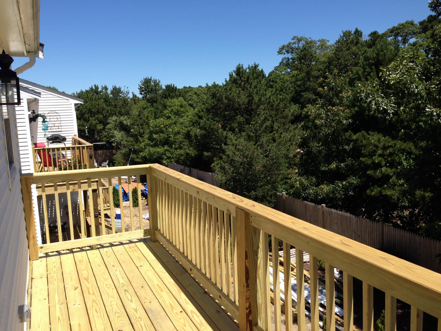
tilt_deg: -6.6
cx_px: 220
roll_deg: +3.6
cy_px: 166
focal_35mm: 33
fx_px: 420
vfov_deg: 42.9
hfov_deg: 55.4
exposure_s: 1/1175
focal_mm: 4.12
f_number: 2.4
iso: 50
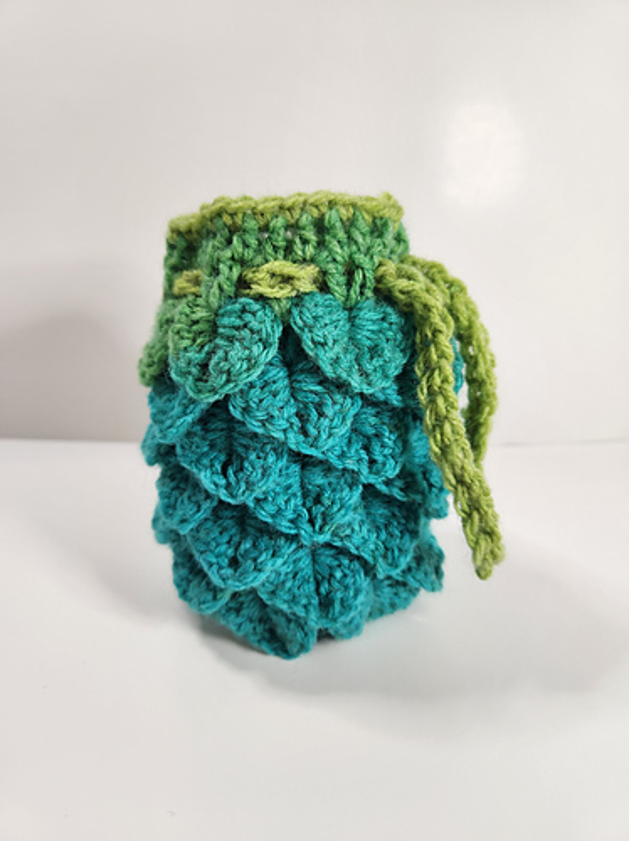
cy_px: 420
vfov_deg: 74.0
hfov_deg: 58.8
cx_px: 314
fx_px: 558
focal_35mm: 23
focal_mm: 5.4
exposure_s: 1/180
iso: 100
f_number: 1.8
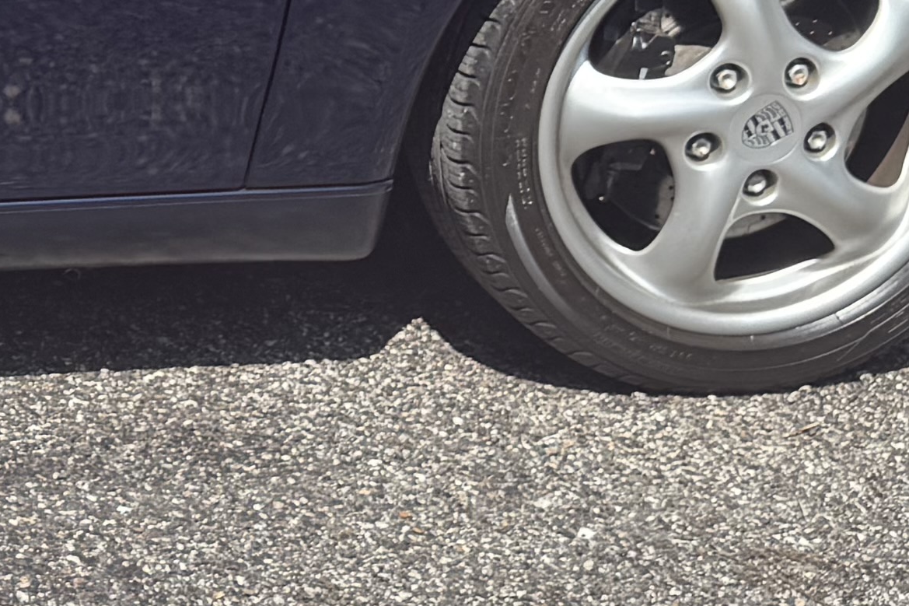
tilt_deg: -14.8
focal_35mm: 122
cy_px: -101
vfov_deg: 11.0
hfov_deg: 15.3
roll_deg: +0.3
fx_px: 3080
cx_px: -521
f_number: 1.78
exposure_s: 1/2299
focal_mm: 6.76
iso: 80
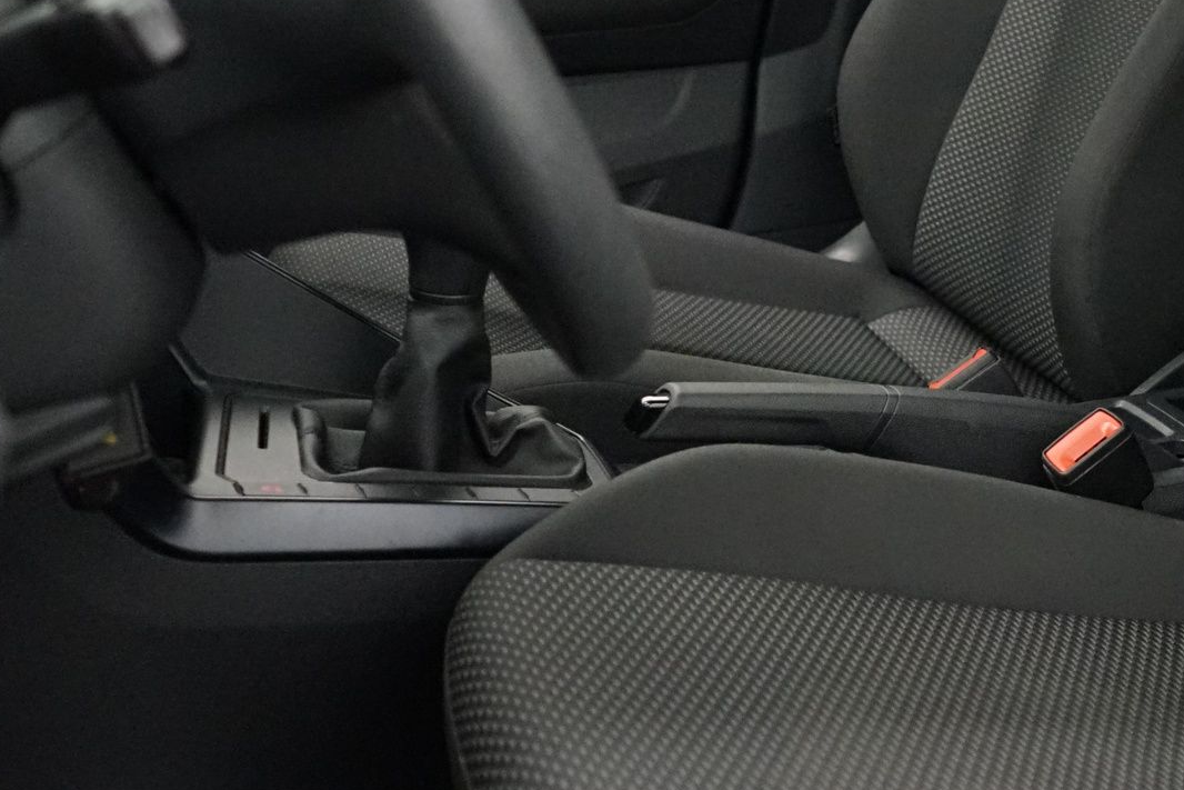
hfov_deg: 27.5
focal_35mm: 68
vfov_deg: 19.8
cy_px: 147
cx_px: 1255
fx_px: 2237
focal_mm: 29
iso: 6400
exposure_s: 1/160
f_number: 3.5
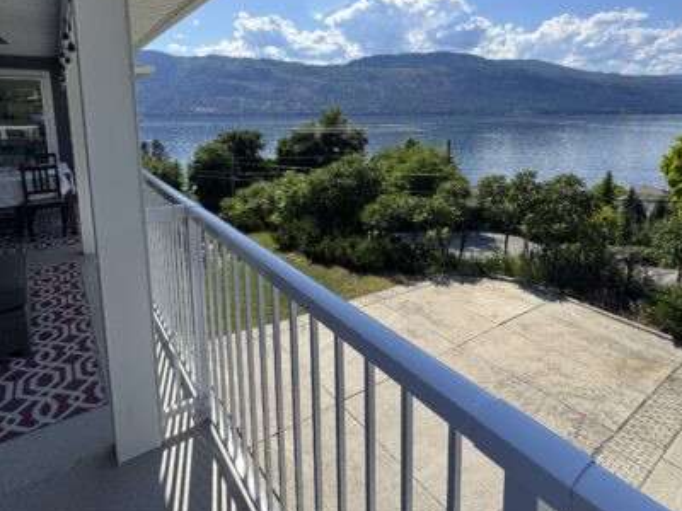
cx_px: 389
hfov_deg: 78.5
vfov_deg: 61.8
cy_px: 169
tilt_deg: -6.9
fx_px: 414
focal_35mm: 21
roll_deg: -0.1
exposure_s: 1/2028
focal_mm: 2.22
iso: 40
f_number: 2.2
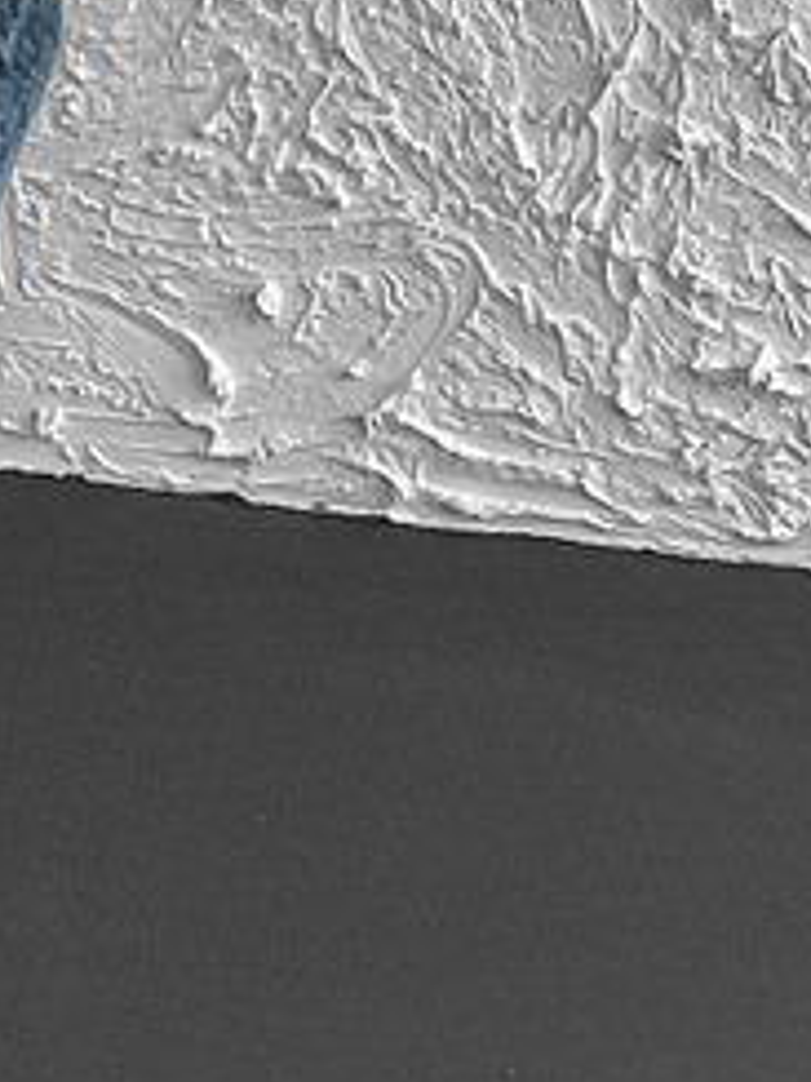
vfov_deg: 10.2
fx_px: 5935
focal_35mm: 190
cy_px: -350
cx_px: -691
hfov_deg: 7.6
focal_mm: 3
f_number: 1.8
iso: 64
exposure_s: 1/120
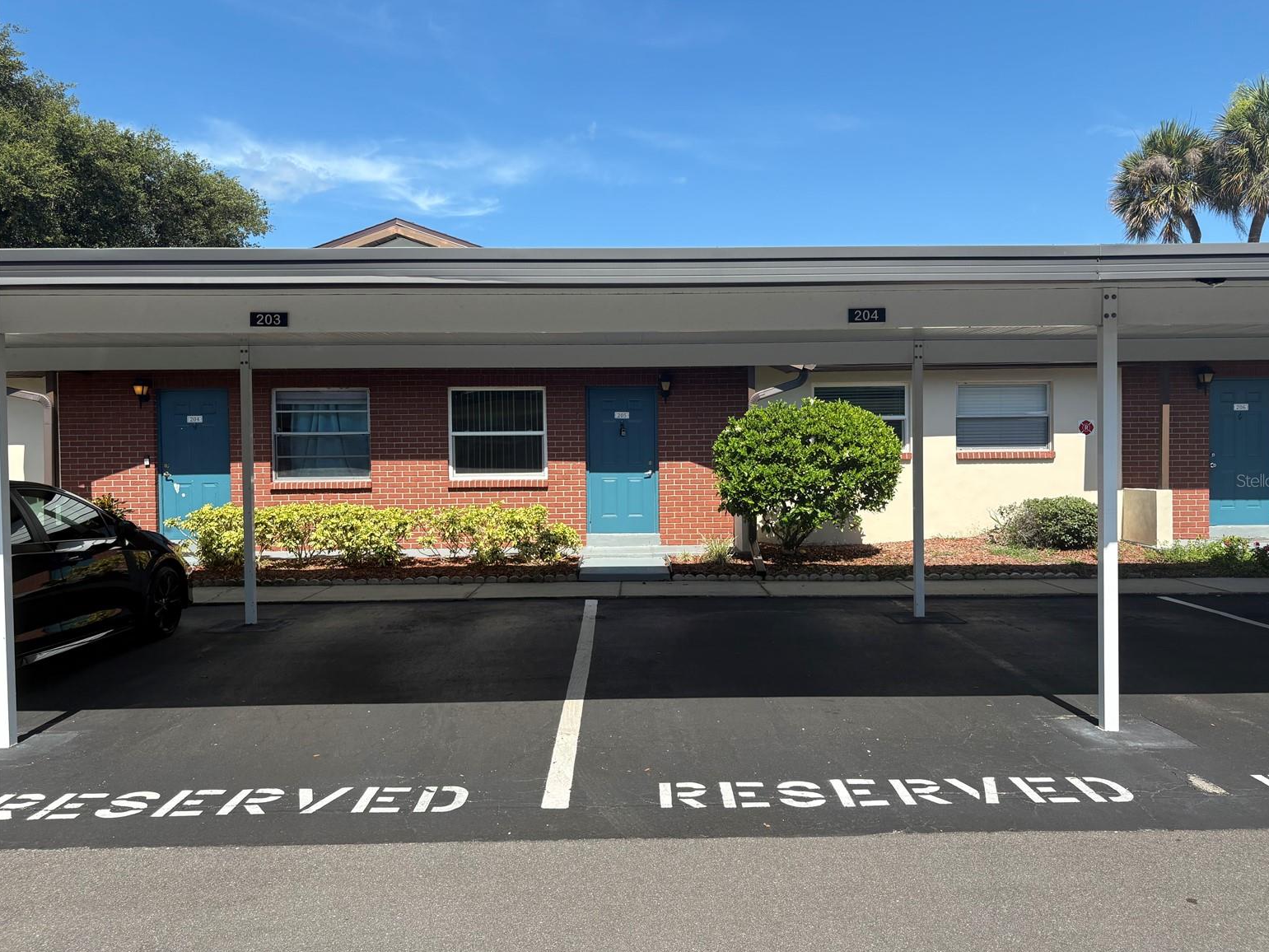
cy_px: 480
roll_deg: +1.1
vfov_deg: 51.4
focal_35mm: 27
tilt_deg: -0.7
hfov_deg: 65.3
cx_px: 655
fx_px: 990
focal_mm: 5.96
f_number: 1.6
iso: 50
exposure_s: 1/2208
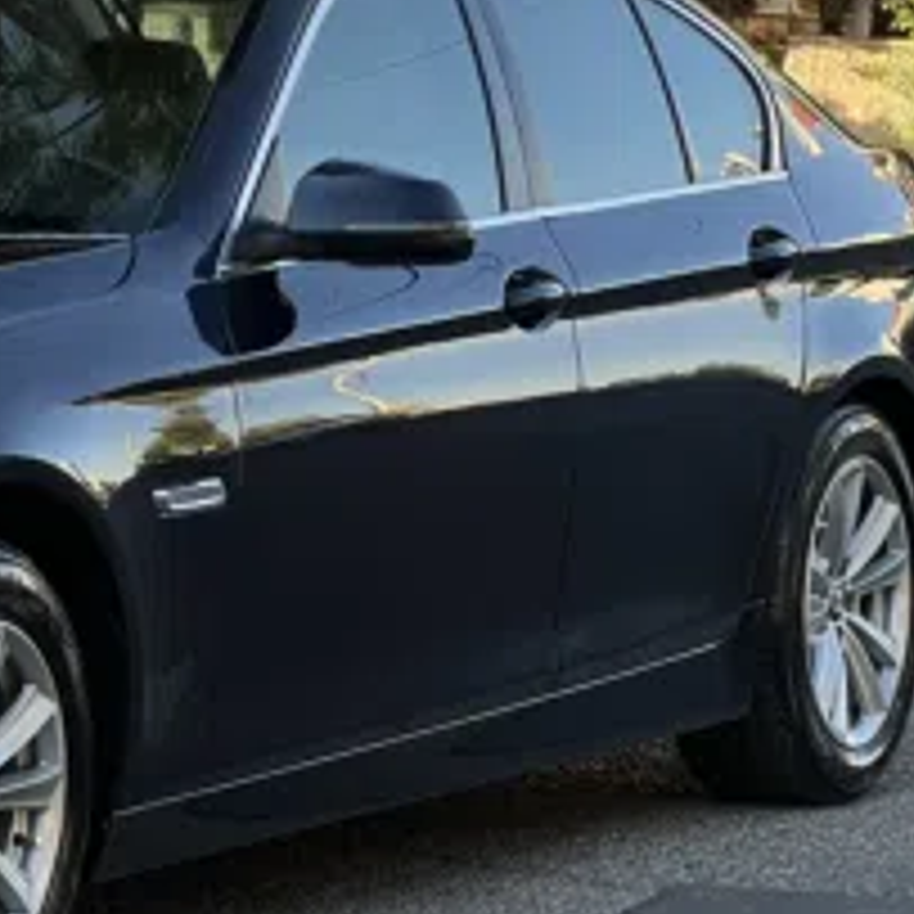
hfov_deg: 8.0
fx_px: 6423
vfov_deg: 8.1
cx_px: -234
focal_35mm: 215
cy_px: 306
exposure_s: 1/121
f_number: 2.8
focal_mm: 9
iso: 25
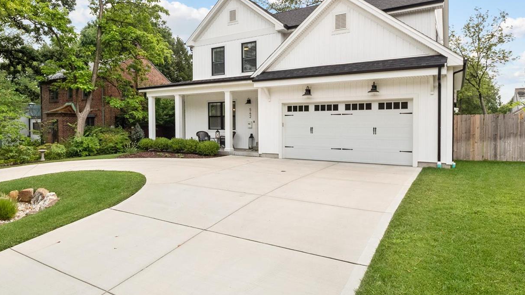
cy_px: 121
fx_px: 306
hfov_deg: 80.8
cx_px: 229
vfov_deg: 51.2
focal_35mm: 22
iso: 400
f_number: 8
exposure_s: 1/1250
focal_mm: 8
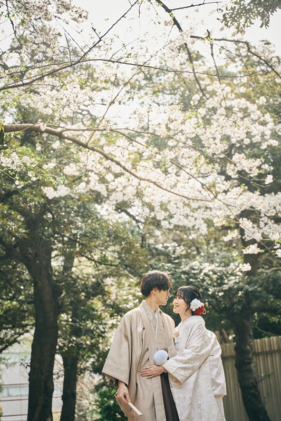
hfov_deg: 22.8
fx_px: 698
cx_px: 140
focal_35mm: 60
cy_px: 210
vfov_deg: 33.6
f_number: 2.8
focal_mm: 59.6
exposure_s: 1/1000
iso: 400
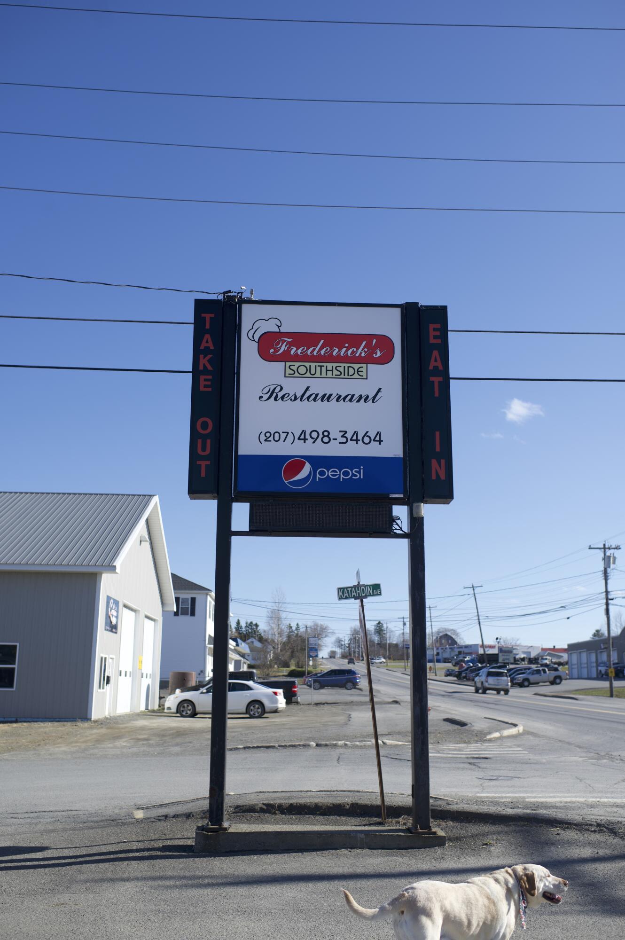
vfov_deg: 54.5
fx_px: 913
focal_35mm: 35
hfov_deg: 37.8
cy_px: 470
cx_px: 312
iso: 100
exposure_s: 1/1250
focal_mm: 35
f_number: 3.5
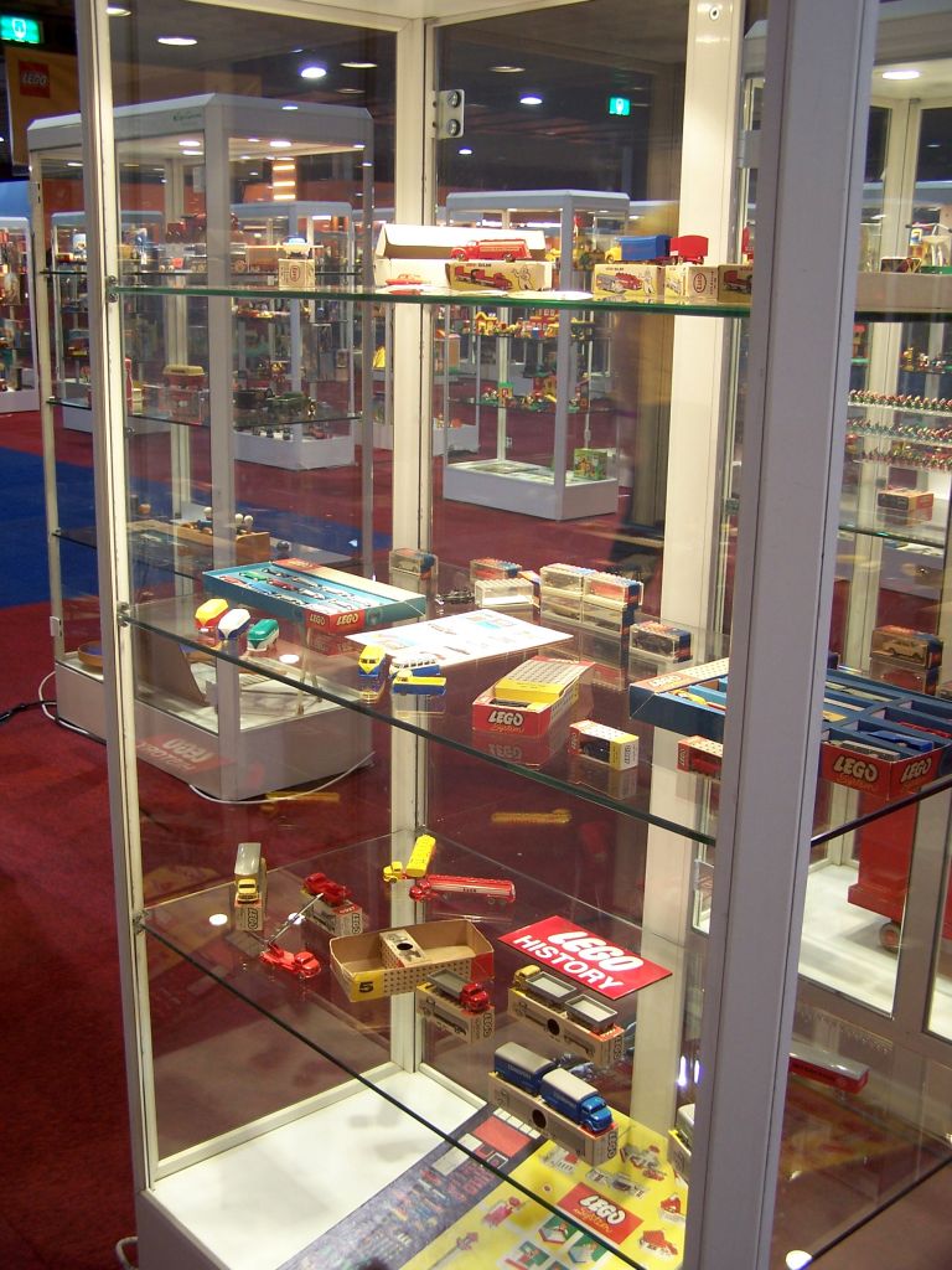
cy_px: 635
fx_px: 1393
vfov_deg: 49.0
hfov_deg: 37.7
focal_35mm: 38
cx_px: 476
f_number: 2.8
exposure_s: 1/10
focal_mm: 6.3
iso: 80
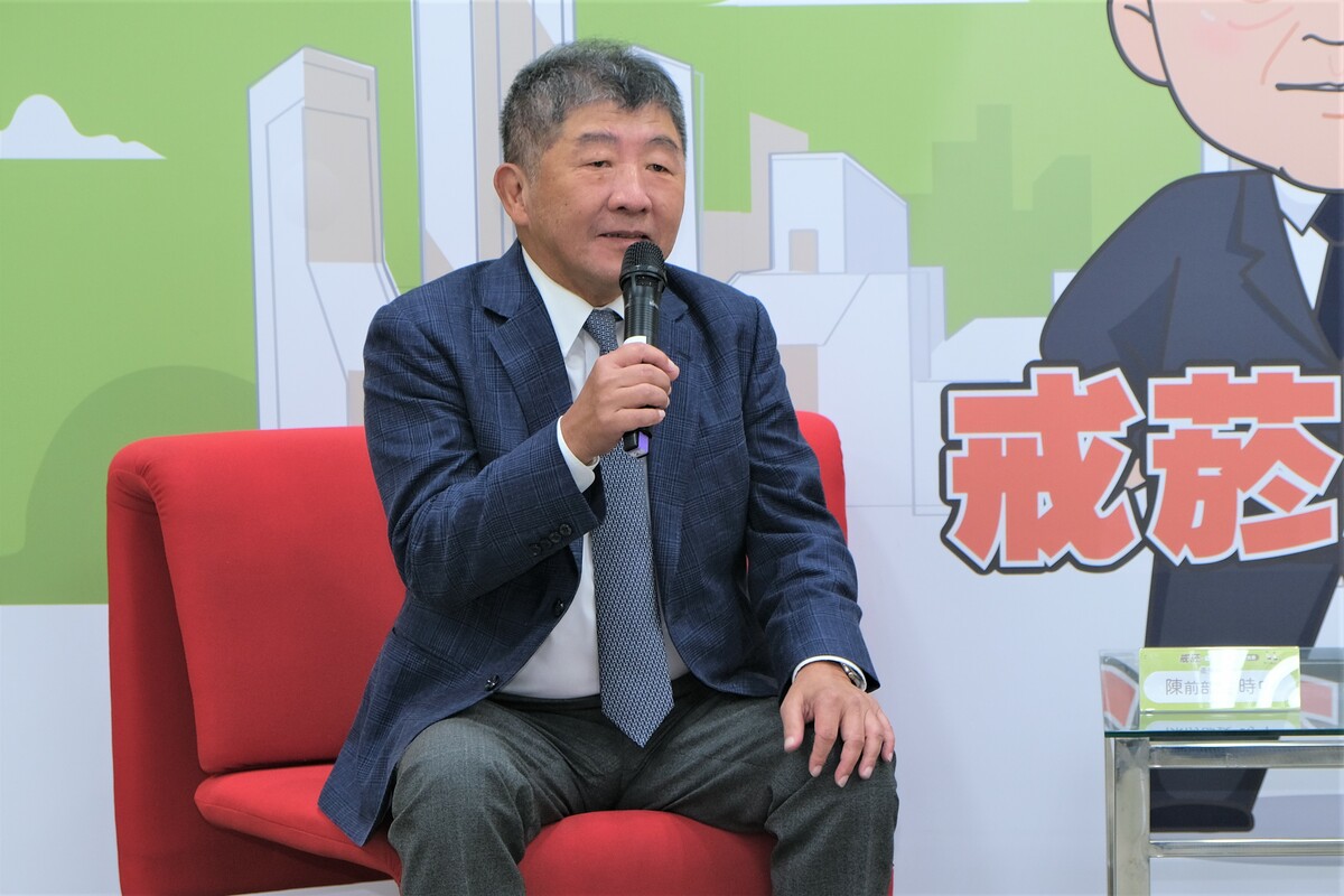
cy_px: 448
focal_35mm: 83
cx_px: 672
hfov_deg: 24.5
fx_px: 3098
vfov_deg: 16.5
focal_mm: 55
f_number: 4
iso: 400
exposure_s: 1/80
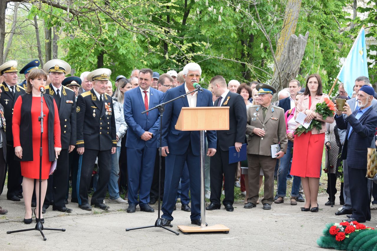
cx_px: 188
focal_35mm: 82
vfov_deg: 16.5
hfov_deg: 24.6
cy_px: 126
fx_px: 864
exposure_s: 1/160
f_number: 6.3
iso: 400
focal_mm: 55
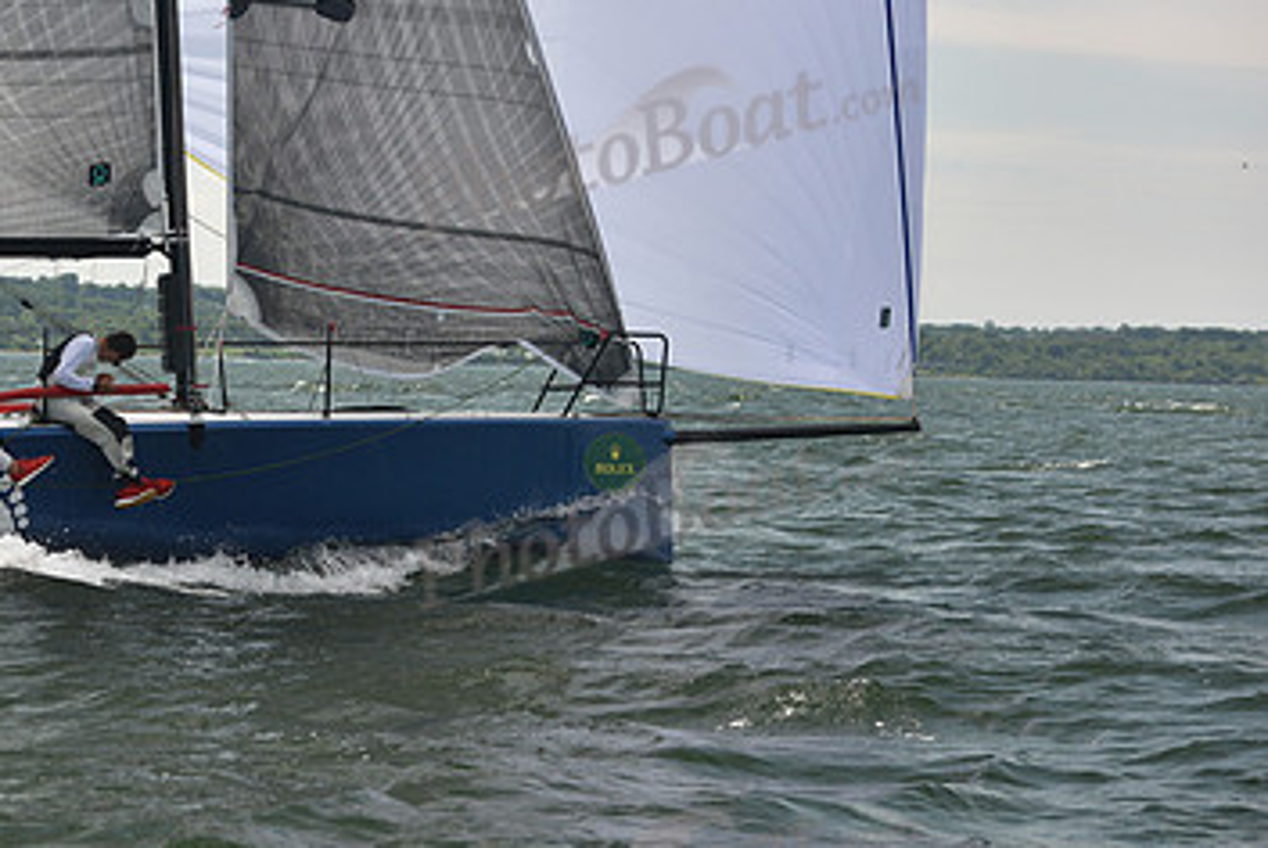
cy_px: 379
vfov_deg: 11.9
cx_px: 230
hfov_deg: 17.6
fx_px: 4054
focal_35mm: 115
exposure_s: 1/1250
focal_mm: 70
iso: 320
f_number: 5
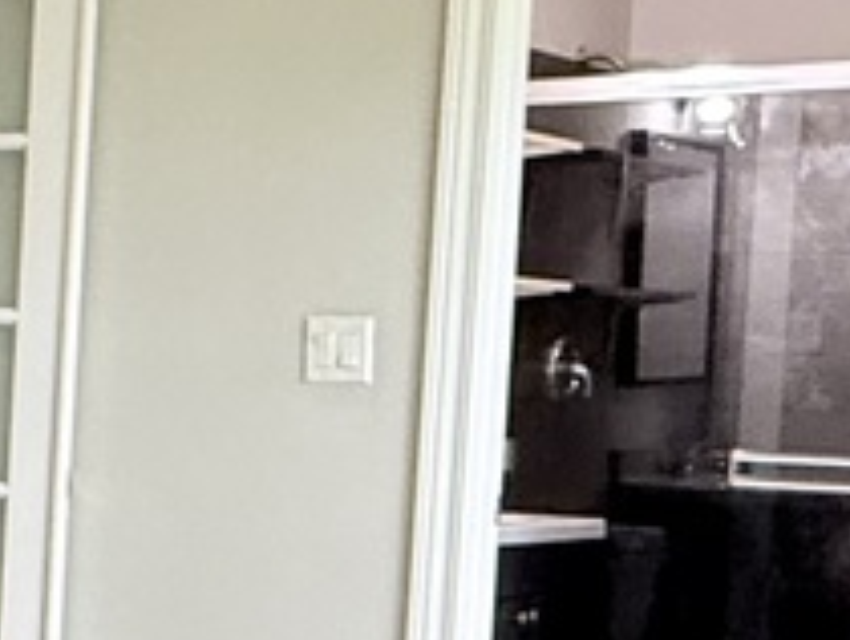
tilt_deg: -2.6
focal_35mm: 96
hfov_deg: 17.1
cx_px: -635
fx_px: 2360
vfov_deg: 15.4
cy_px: 478
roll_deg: -2.2
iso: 500
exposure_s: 1/60
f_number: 2.2
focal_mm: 2.22
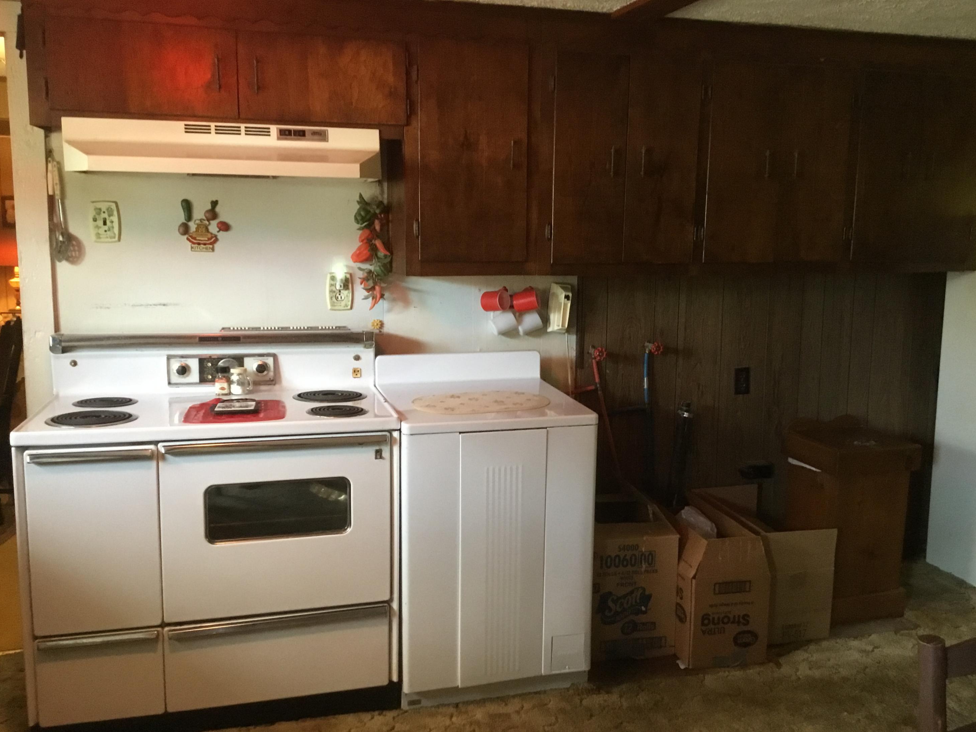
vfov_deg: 44.2
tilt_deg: -3.8
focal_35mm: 32
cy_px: 356
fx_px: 902
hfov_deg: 56.8
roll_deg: -0.5
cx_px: 502
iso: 200
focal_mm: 3.3
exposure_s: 1/20
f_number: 2.4
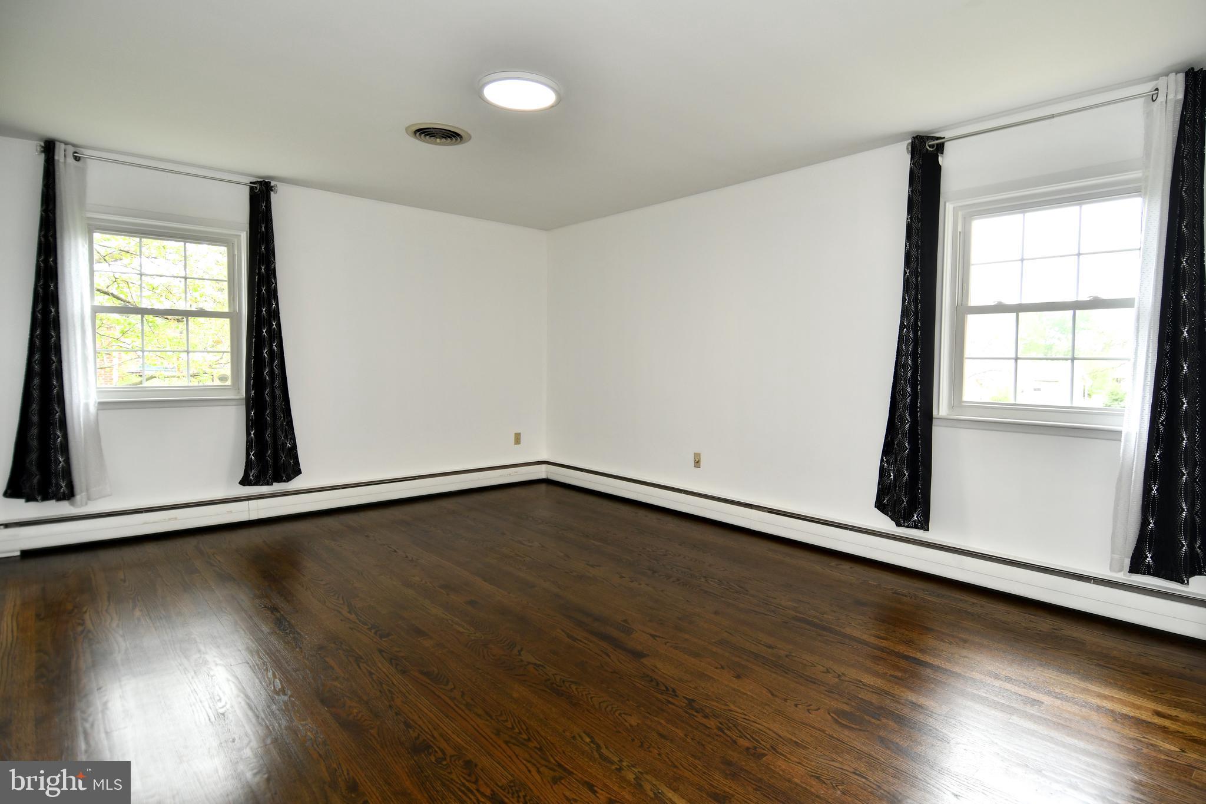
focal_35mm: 18
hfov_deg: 90.0
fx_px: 603
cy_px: 402
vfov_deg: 67.4
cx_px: 603
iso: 200
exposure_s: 1/80
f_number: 4.5
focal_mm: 12
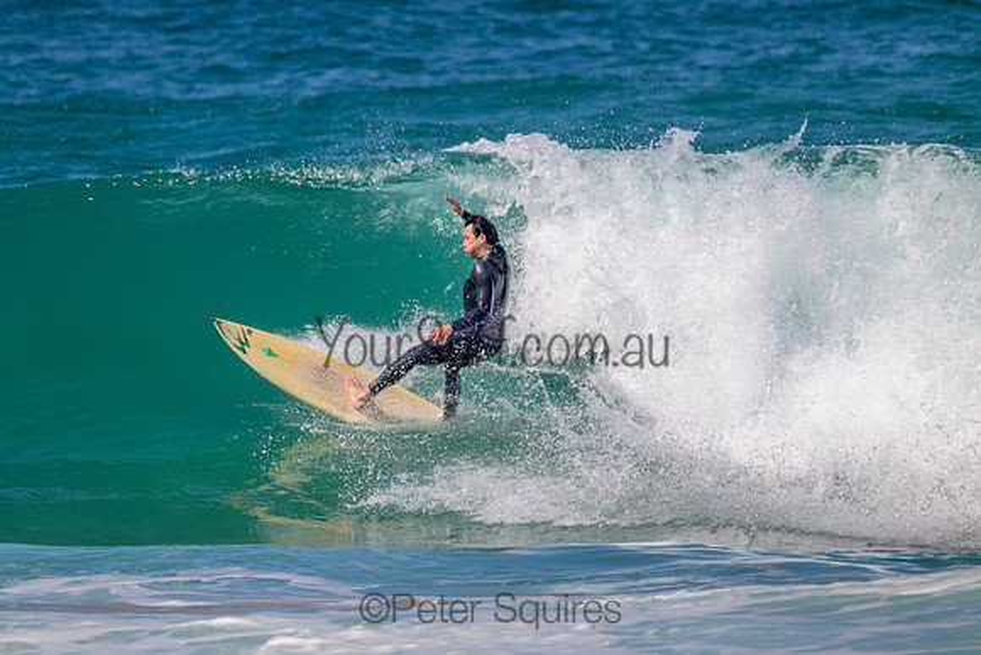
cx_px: 490
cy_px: 328
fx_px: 21804
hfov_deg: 2.6
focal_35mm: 800
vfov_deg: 1.7
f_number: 11
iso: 560
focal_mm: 800
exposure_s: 1/1600
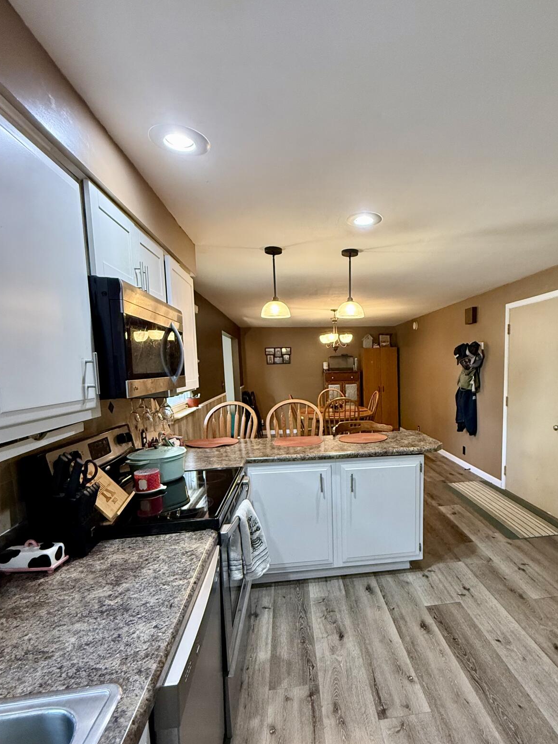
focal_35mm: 18
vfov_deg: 87.4
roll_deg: +1.1
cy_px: 414
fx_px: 387
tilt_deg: -5.6
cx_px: 345
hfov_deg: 70.6
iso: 400
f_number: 2.2
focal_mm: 2.22
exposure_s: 1/60
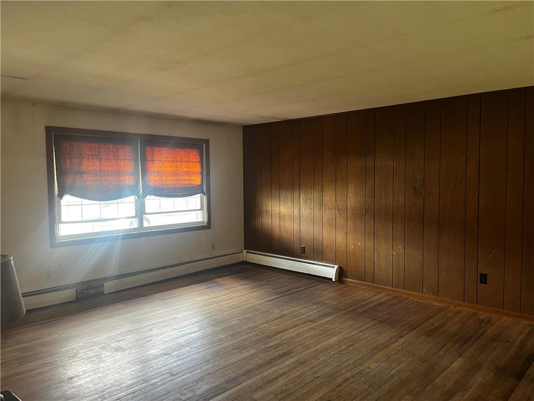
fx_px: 401
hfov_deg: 67.3
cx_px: 267
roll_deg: +0.5
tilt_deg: -3.2
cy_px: 200
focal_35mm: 26
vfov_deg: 53.1
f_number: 1.6
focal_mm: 5.1
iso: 250
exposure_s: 1/60
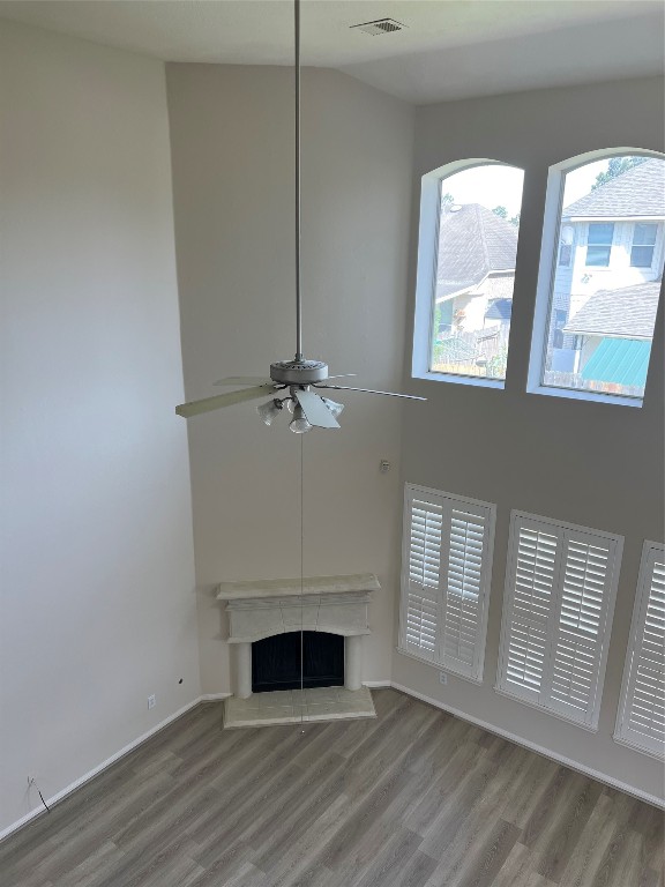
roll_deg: +0.5
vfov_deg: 67.3
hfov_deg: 53.1
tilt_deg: -17.3
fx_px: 666
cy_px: 444
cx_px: 332
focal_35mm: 26
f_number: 1.5
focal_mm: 5.7
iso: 64
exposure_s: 1/166
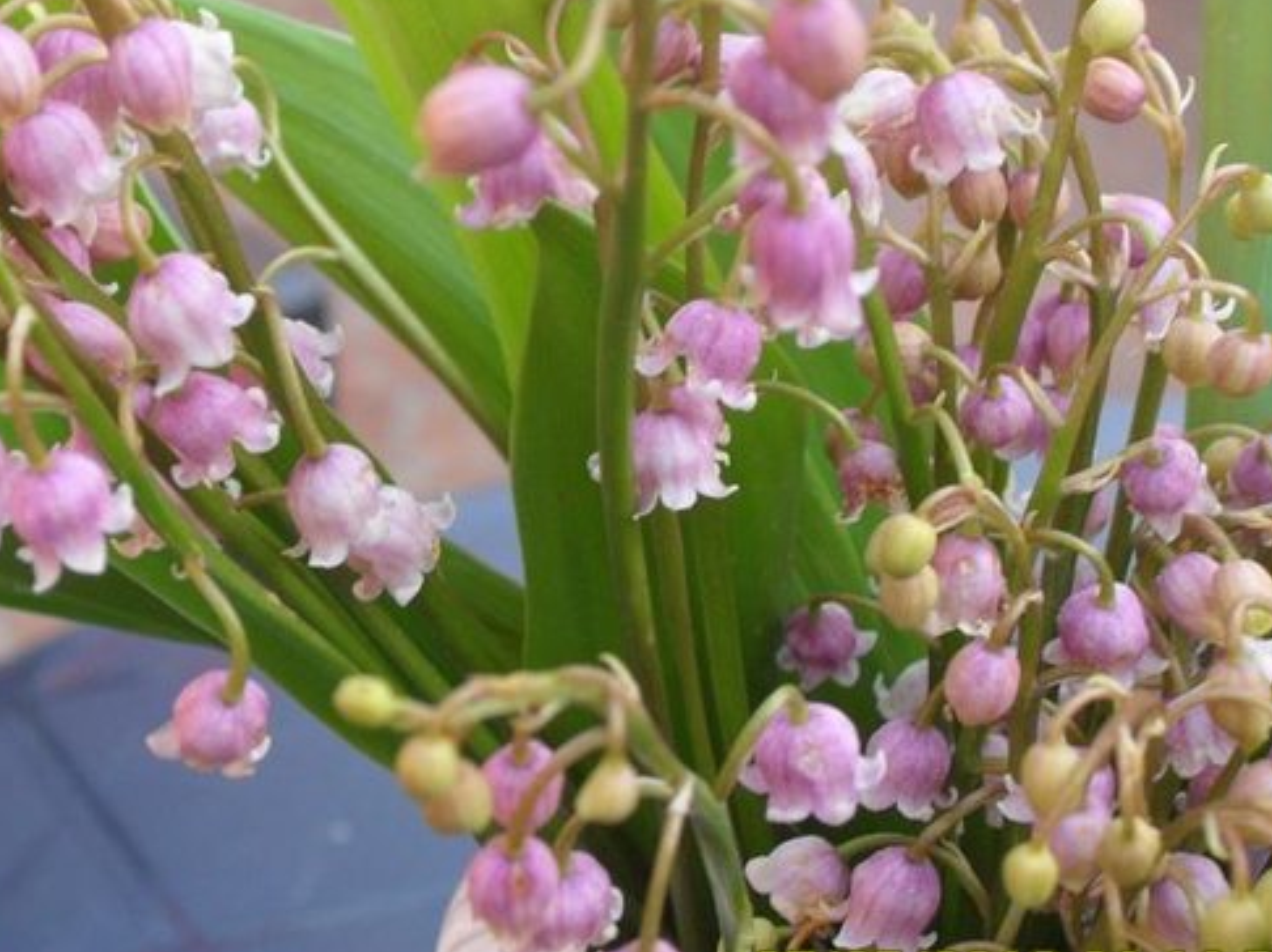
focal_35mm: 74
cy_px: 401
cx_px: 453
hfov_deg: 26.2
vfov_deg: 19.9
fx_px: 2718
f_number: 3.3
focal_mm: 8.8
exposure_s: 1/125
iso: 80
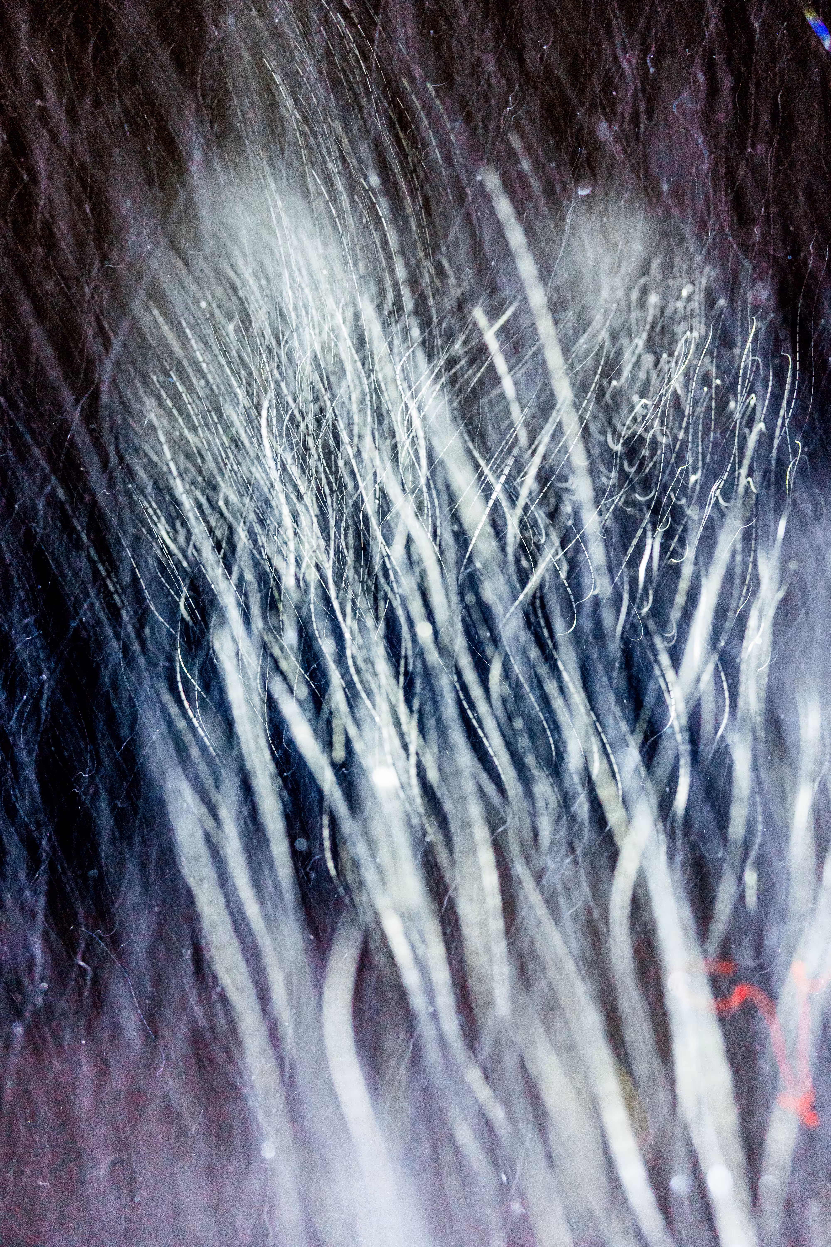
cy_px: 624
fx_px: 1212
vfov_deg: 54.4
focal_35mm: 35
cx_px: 416
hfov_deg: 37.9
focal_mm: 35
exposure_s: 1/1.25
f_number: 8
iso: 800
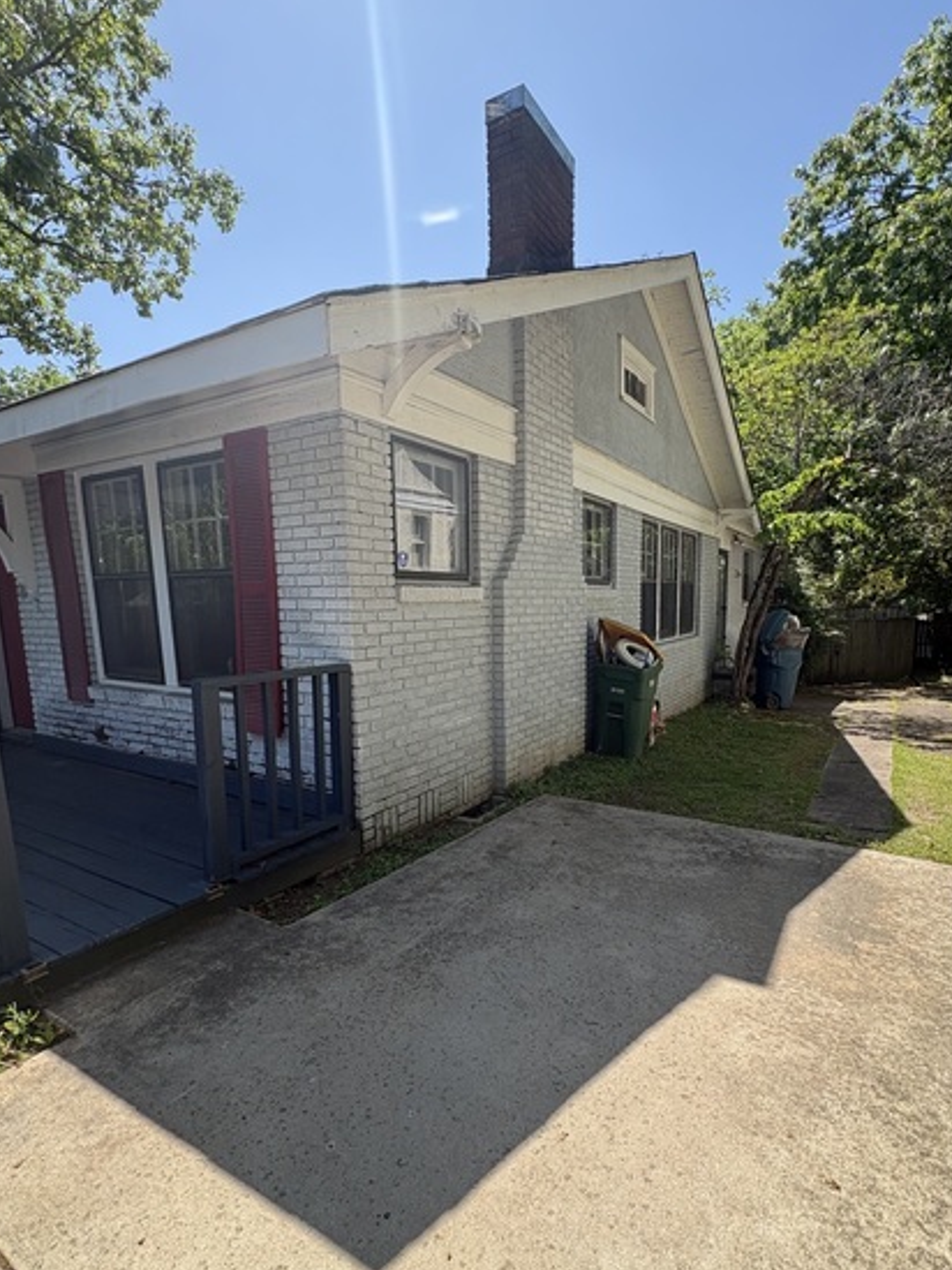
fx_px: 623
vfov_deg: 90.8
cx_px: 522
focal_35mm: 17
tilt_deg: -7.0
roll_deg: +0.1
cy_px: 688
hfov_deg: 74.6
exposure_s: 1/569
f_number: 2.2
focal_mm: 2.22
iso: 50
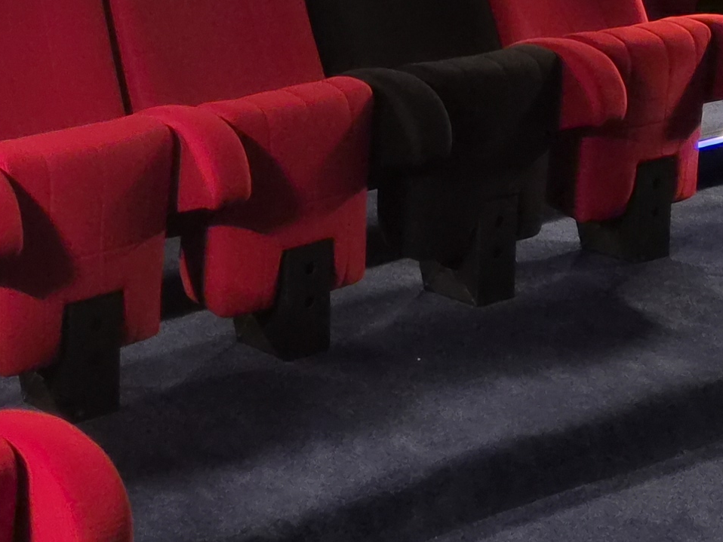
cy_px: -161
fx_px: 2006
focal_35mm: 96
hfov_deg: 19.7
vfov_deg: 14.7
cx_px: -48
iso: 1600
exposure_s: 1/33
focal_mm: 5.4
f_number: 1.8
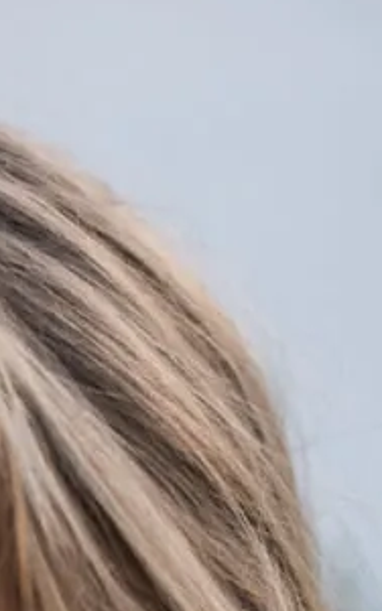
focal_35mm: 195
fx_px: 3250
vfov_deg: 10.2
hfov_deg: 6.6
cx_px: -230
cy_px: 1075
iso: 400
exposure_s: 1/1250
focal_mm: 50
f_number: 2.8
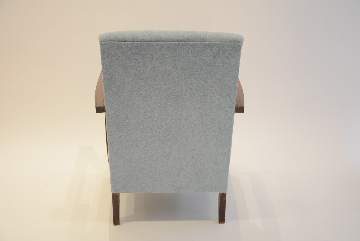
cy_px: 120
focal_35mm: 39
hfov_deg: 49.5
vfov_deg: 34.3
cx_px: 180
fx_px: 390
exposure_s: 1/40
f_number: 4
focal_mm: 26
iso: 800
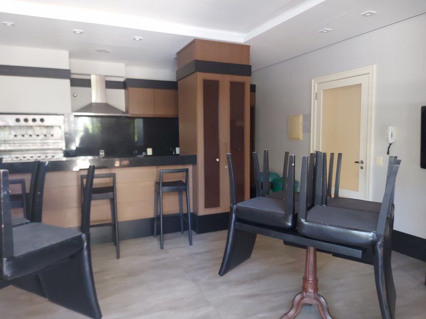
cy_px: 160
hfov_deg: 71.6
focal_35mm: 24
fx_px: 295
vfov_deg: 56.8
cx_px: 213
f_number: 1.8
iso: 250
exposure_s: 1/24
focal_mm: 5.23
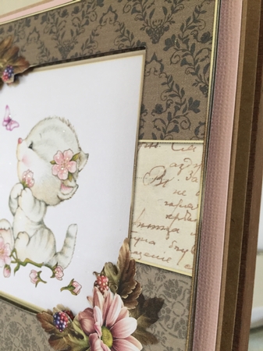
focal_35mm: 29
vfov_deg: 61.7
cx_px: 132
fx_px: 294
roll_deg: +2.7
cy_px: 176
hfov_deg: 48.2
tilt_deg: -10.8
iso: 160
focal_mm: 4.15
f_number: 2.2
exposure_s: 1/33
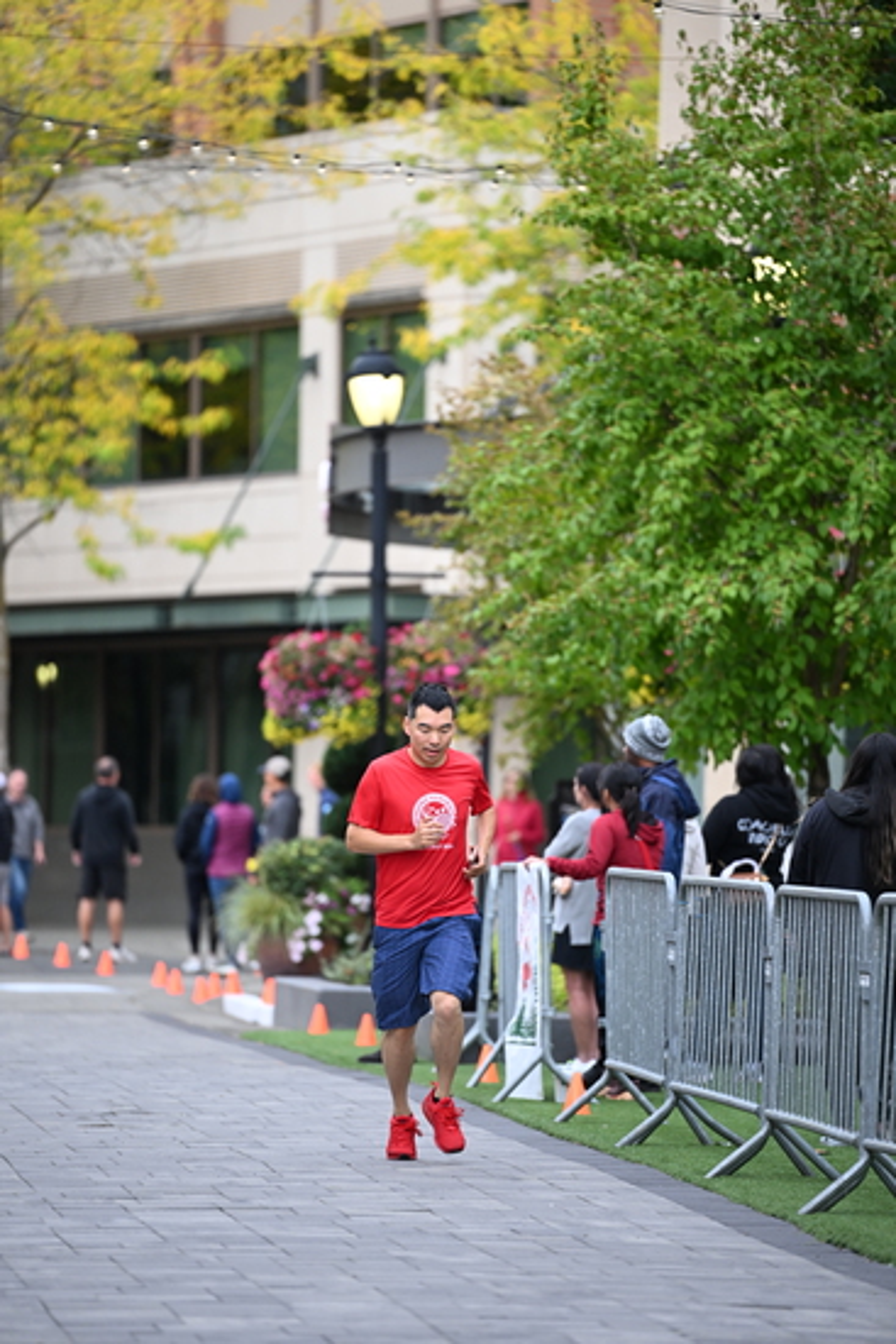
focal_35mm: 200
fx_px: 7461
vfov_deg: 10.3
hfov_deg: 6.9
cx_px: 448
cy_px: 672
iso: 1000
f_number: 2.8
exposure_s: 1/1600
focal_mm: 200
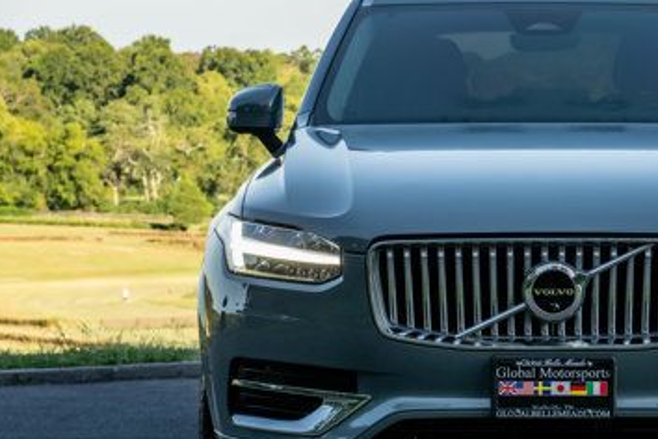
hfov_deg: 16.5
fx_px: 2248
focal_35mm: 123
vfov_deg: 11.1
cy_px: 263
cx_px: 567
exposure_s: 1/400
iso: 500
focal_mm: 65
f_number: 8
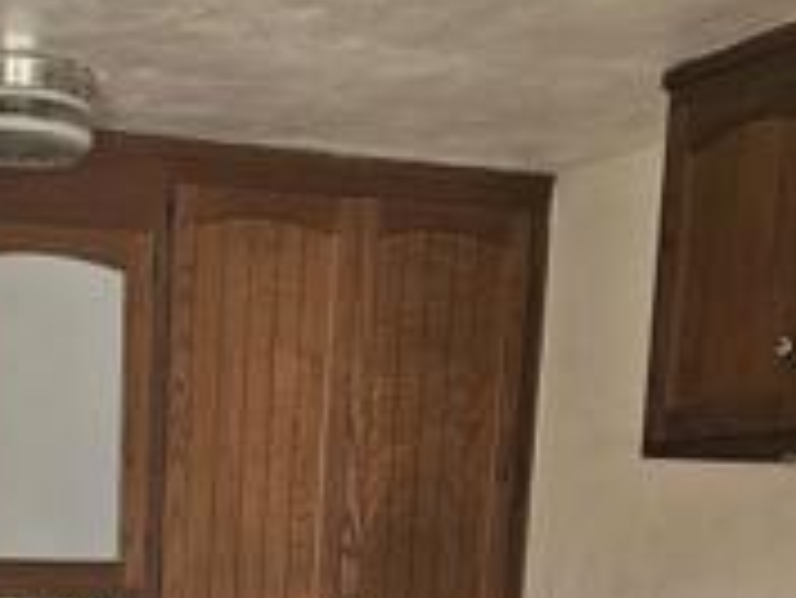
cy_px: 949
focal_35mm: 83
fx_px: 1910
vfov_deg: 16.0
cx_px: 162
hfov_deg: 23.2
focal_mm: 5.4
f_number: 1.8
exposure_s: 1/120
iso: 100
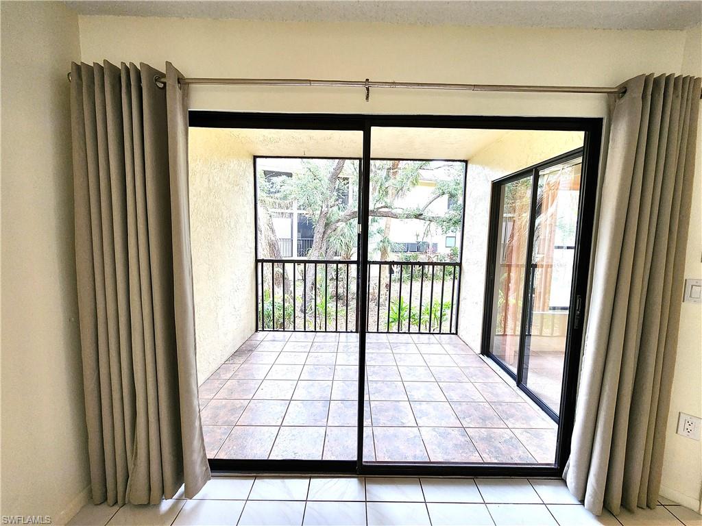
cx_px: 351
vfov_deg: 89.9
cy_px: 263
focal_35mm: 13
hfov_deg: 106.2
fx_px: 264
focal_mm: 2.2
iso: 125
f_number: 2.2
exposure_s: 1/60
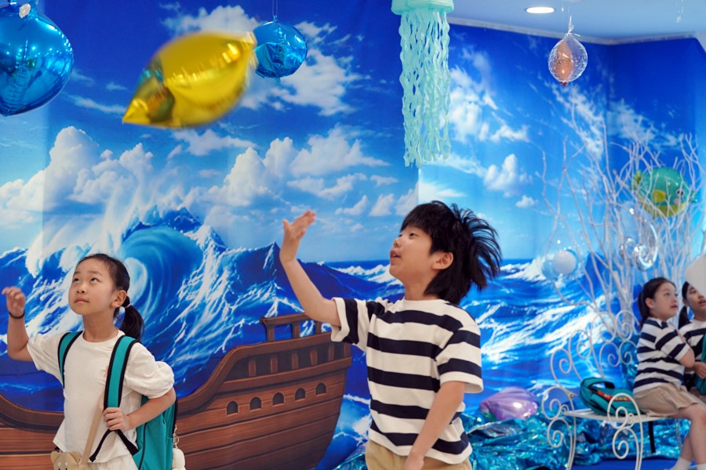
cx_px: 353
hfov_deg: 28.8
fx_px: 1373
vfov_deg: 19.5
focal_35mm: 70
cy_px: 235
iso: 1000
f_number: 4
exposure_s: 1/160
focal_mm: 70
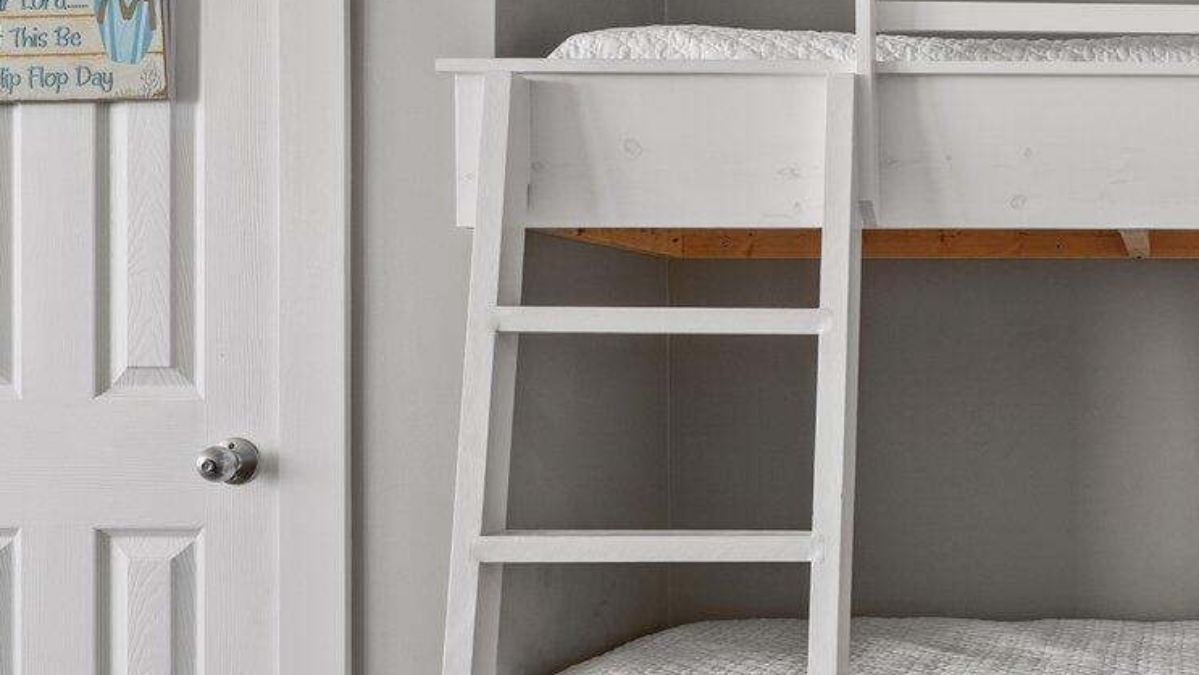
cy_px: 356
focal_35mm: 54
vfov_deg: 22.1
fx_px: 1727
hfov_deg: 34.4
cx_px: 1236
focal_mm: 18.8
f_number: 8
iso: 400
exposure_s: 1/2
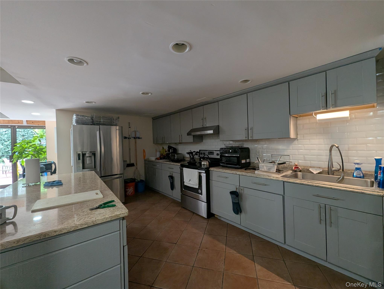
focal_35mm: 13
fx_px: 144
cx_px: 192
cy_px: 144
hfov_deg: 106.1
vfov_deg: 90.1
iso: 190
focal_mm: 1.95
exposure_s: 1/60
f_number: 2.2
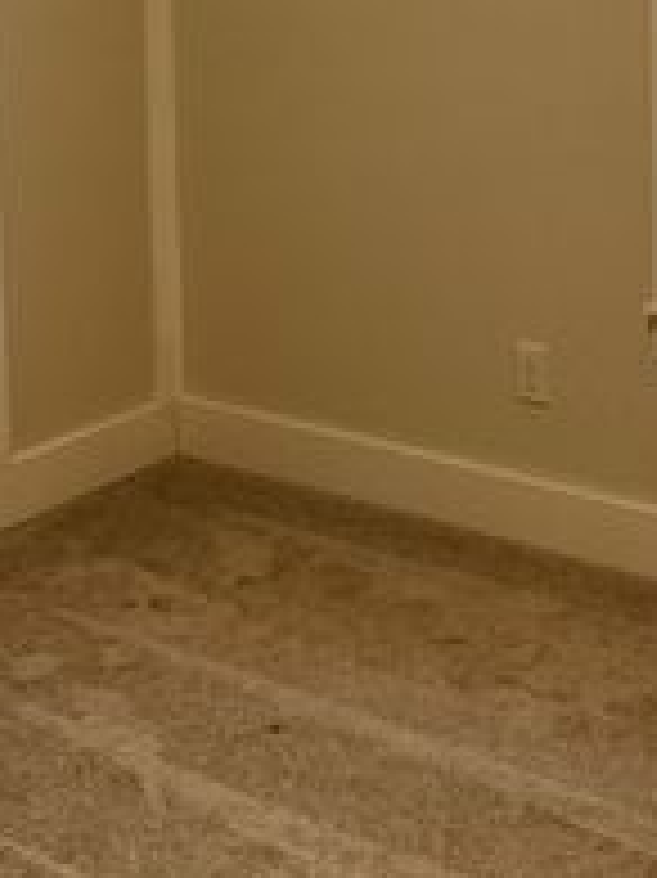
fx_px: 2077
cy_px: -16
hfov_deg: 18.0
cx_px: 324
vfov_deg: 22.8
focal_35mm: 82
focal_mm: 6.76
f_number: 1.78
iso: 250
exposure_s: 1/60
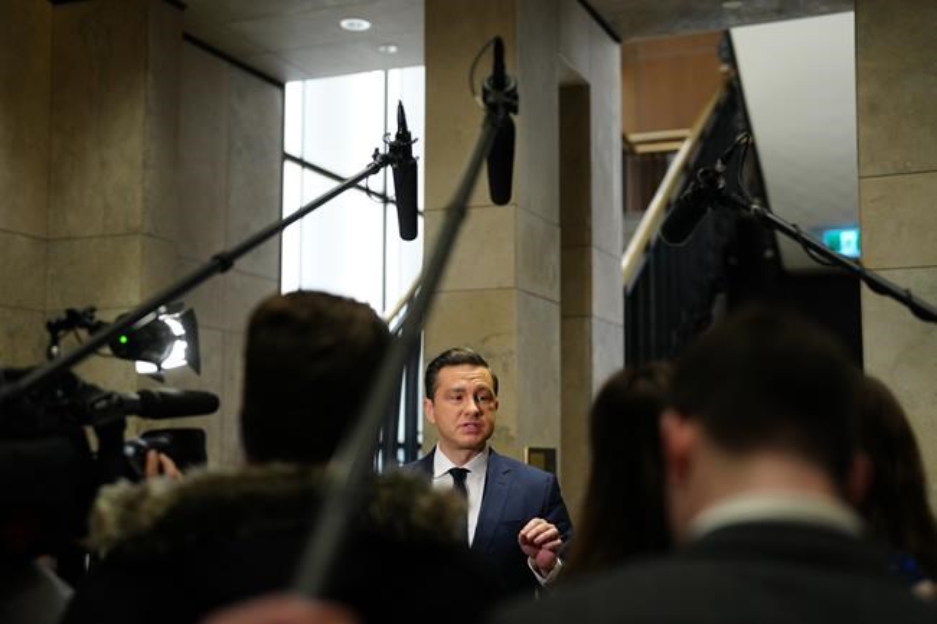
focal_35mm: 50
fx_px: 1301
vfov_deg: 27.0
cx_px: 468
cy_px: 312
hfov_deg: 39.6
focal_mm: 50
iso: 1600
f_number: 1.8
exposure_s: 1/320
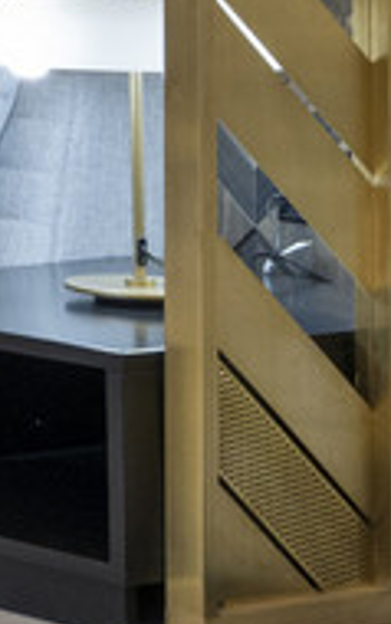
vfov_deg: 9.1
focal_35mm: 222
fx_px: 3779
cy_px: -460
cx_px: -1738
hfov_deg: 4.7
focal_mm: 24
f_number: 8
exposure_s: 1/5
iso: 250
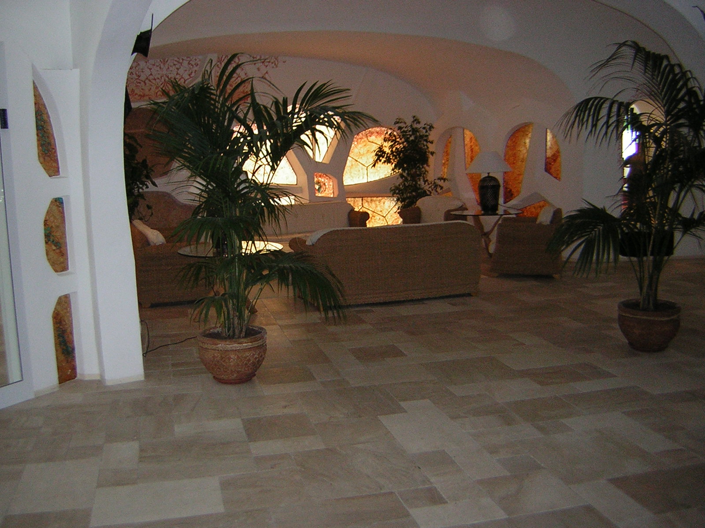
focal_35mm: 36
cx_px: 352
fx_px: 733
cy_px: 264
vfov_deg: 39.7
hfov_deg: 51.4
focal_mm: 4.7
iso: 113
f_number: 2.6
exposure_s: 1/60.1
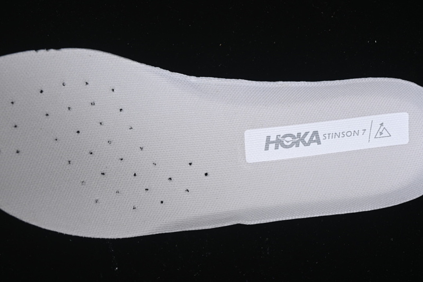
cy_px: 141
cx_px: 212
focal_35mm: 75
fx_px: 881
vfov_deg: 18.2
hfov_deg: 27.0
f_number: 7.1
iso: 160
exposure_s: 1/80
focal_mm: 50
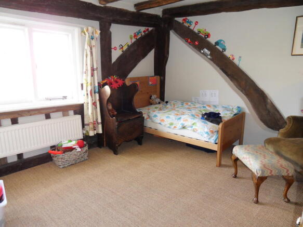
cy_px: 114
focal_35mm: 24
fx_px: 210
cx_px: 152
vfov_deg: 56.8
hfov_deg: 71.6
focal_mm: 4.2
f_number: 3.3
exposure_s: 1/30
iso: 200
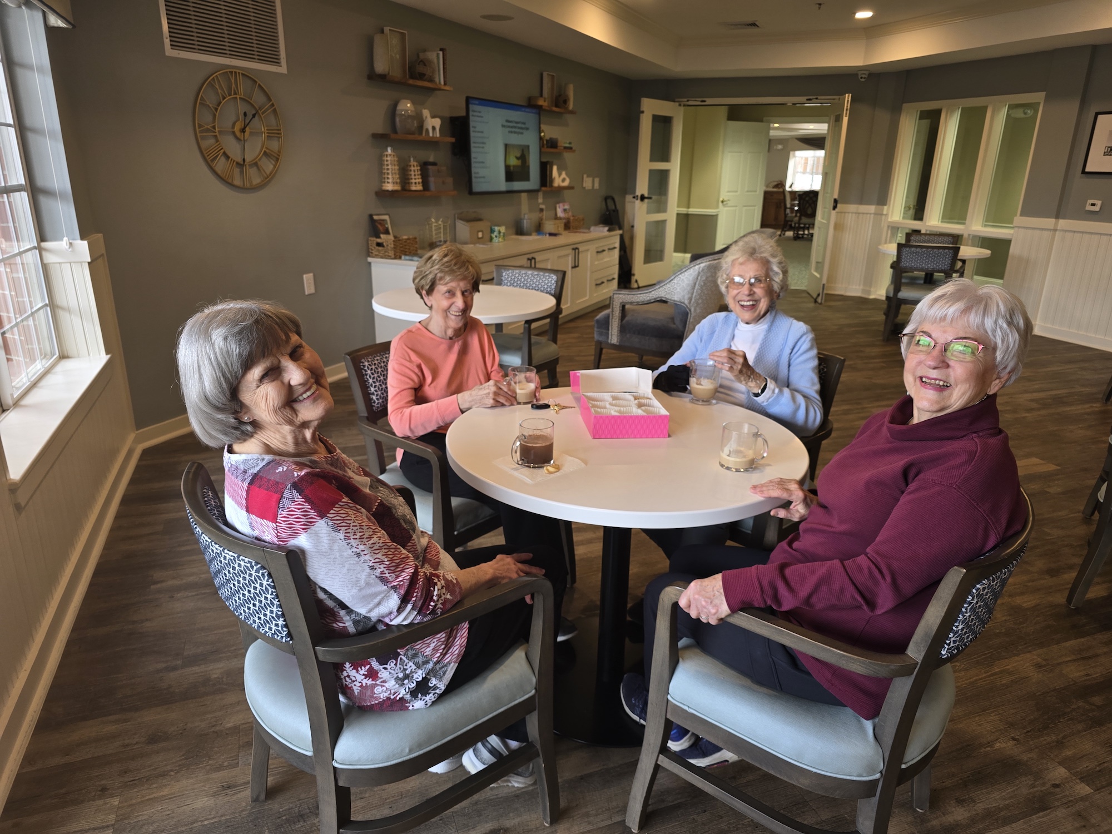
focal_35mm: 23
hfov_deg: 73.9
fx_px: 739
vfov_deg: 58.9
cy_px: 417
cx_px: 556
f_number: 1.7
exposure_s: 1/55.2
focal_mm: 6.3
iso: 64
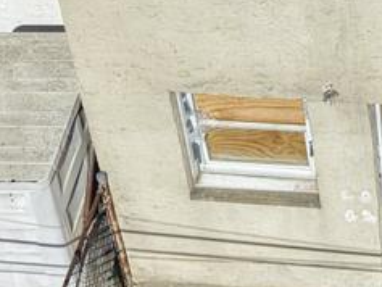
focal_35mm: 146
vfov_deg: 9.7
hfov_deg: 12.8
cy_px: -223
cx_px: 564
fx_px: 1612
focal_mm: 8.67
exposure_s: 1/8000
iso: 260
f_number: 1.8
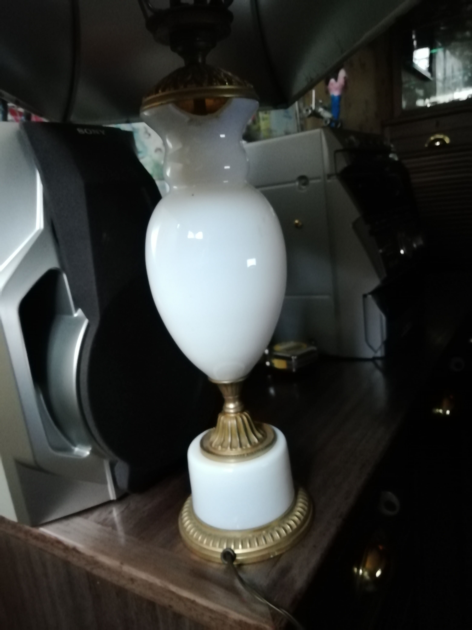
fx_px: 473
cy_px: 315
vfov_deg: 67.3
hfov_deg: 53.1
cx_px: 236
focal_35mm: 26
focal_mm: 3.46
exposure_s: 1/14.3
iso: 1000
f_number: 2.2
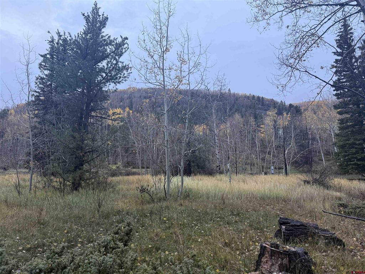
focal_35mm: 24
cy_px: 137
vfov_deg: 56.8
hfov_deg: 71.6
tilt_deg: +7.4
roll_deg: +0.0
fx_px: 253
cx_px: 182
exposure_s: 1/81
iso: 200
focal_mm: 6.76
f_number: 1.78
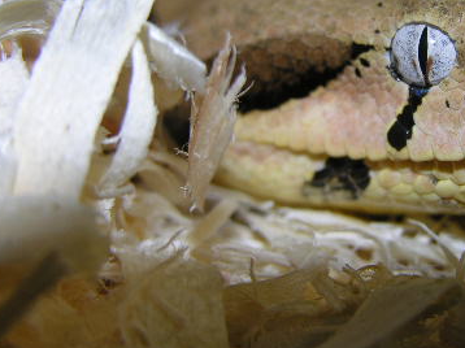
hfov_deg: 15.5
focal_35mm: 127
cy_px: 82
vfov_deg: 11.6
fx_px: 1705
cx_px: 355
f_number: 3.3
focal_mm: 18
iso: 50
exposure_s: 1/60.1
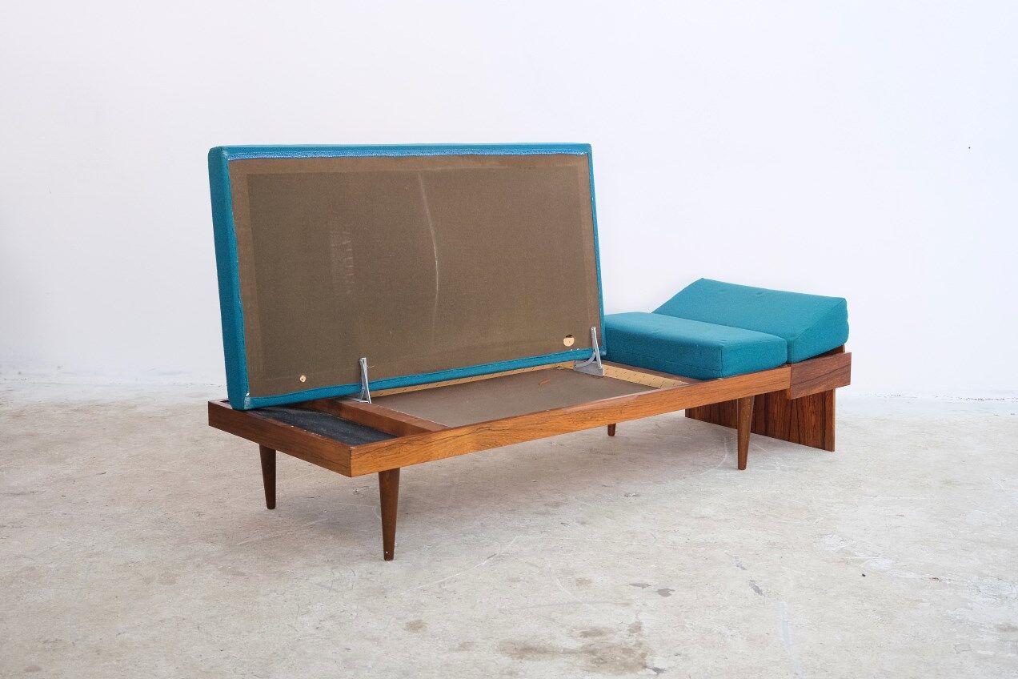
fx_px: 1244
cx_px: 509
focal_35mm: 44
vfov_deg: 30.5
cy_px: 340
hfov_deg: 44.5
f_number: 4
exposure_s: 1/42
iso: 2000
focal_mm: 29.2
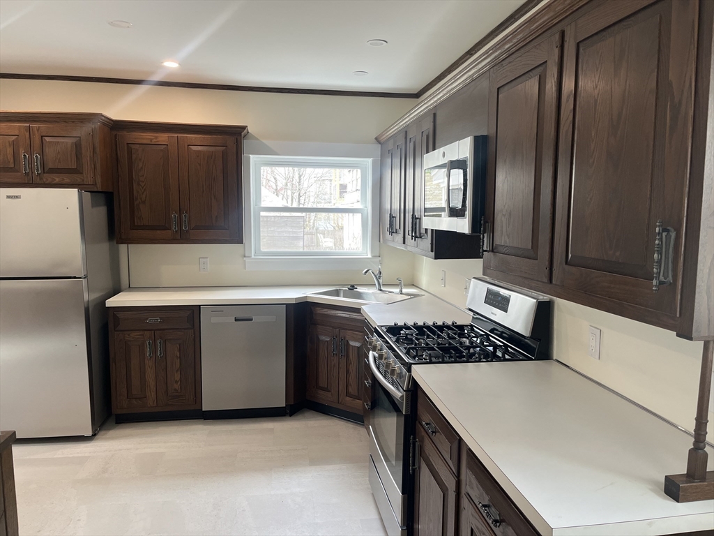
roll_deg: -0.5
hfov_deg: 67.3
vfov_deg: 53.1
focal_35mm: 26
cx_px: 357
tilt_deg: -5.5
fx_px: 536
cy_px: 268
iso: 100
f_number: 1.6
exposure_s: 1/120
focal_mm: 5.1
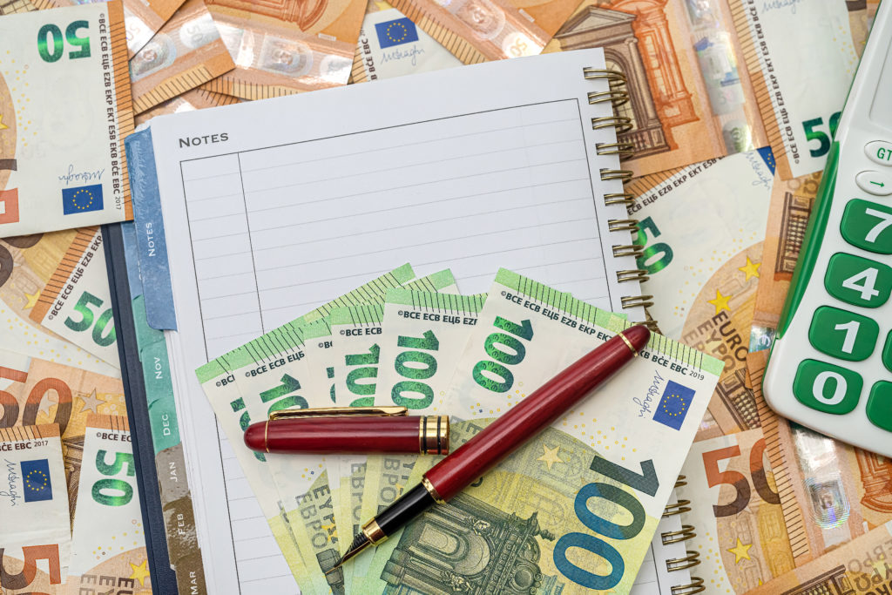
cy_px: 298
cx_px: 446
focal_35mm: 50
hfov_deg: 39.6
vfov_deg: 27.0
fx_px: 1239
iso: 400
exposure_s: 1/160
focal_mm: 50
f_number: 5.6
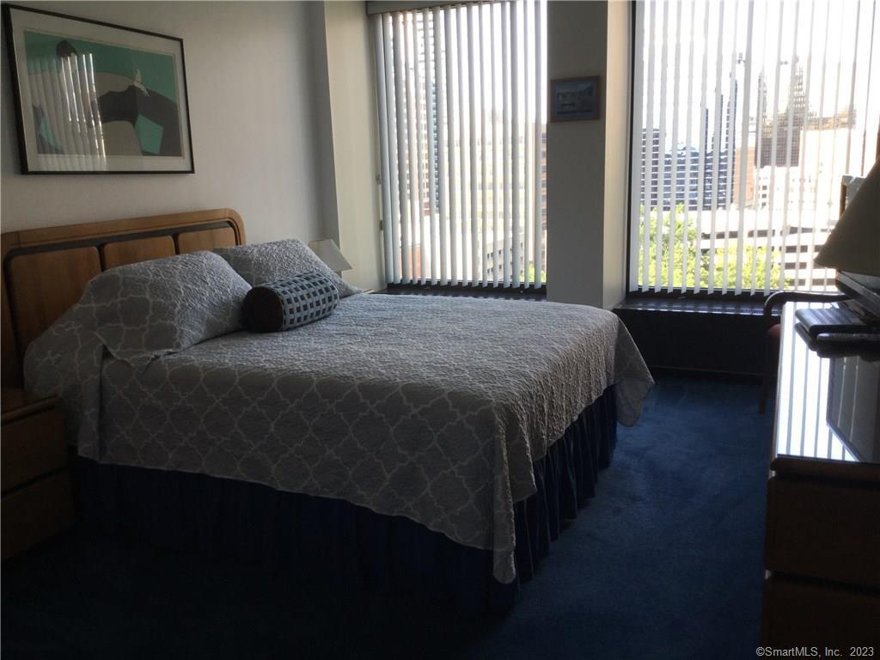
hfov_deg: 58.4
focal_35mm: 31
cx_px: 440
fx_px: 788
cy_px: 330
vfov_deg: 45.4
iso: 25
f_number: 2.4
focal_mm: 3.3
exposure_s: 1/120
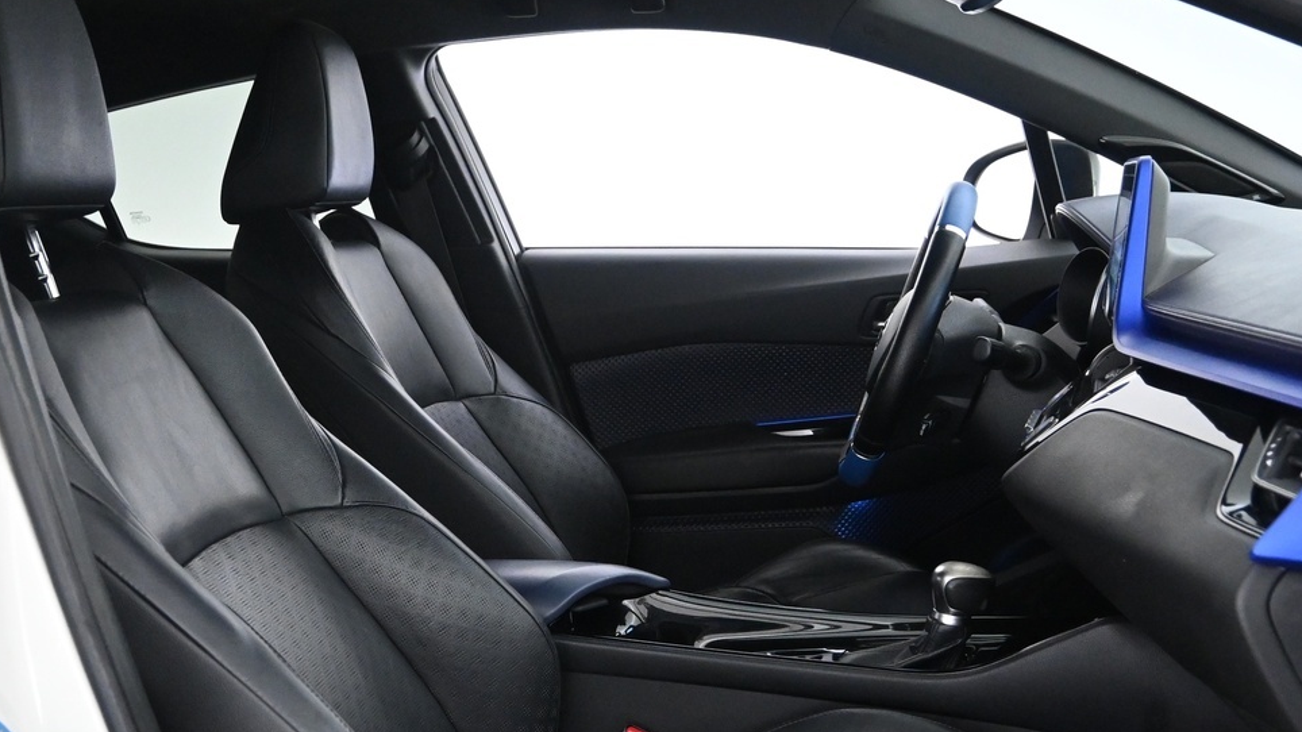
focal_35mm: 45
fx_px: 1549
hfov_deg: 45.5
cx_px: 582
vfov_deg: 26.0
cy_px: 602
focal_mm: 17
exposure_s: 1/40
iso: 3200
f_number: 3.5
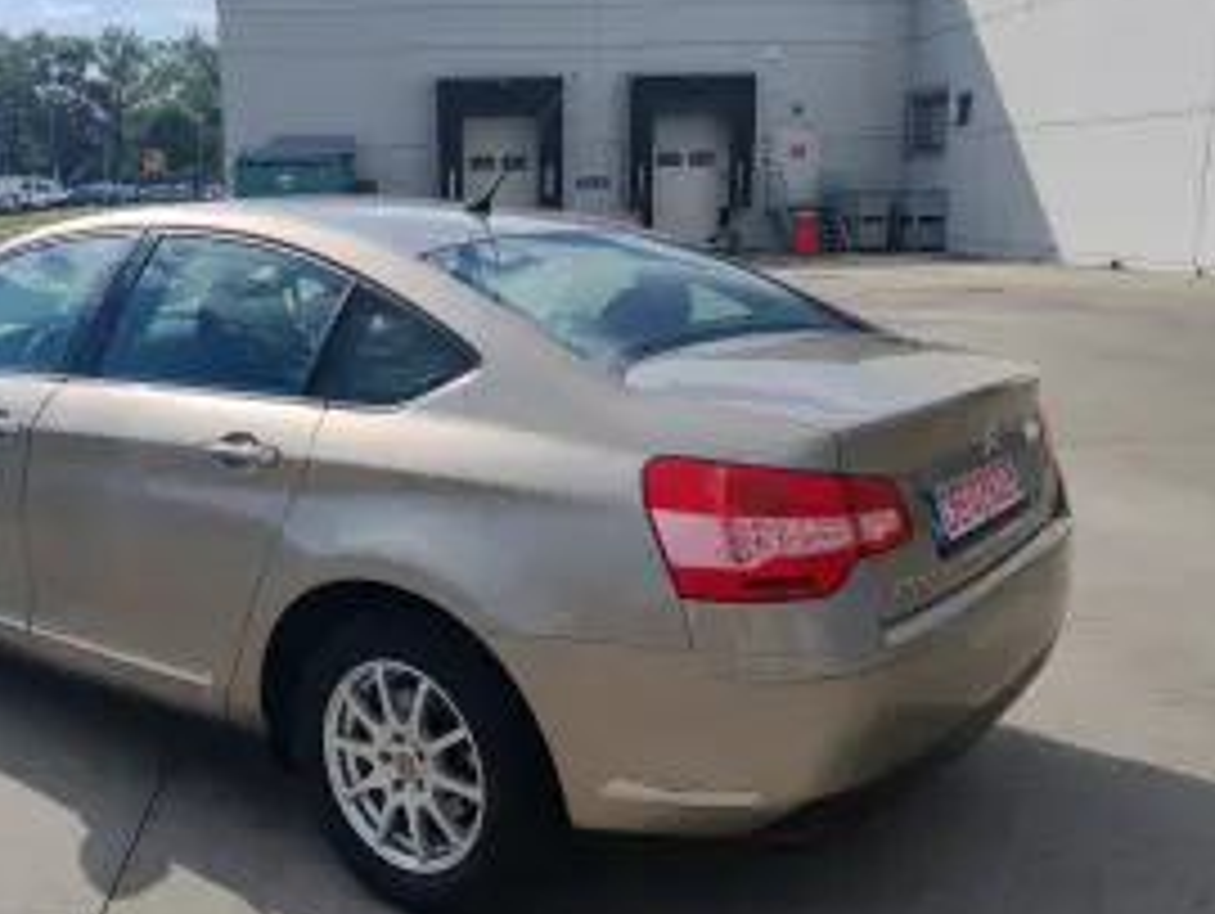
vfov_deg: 39.7
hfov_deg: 50.7
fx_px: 1265
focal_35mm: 36
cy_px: 500
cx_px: 446
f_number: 1.95
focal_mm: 5.52
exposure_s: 1/4400
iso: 50
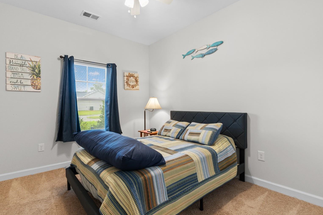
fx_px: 152
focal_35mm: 17
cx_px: 158
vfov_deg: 70.4
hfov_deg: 93.3
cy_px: 105
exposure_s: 1/5
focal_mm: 11
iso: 100
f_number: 4.8
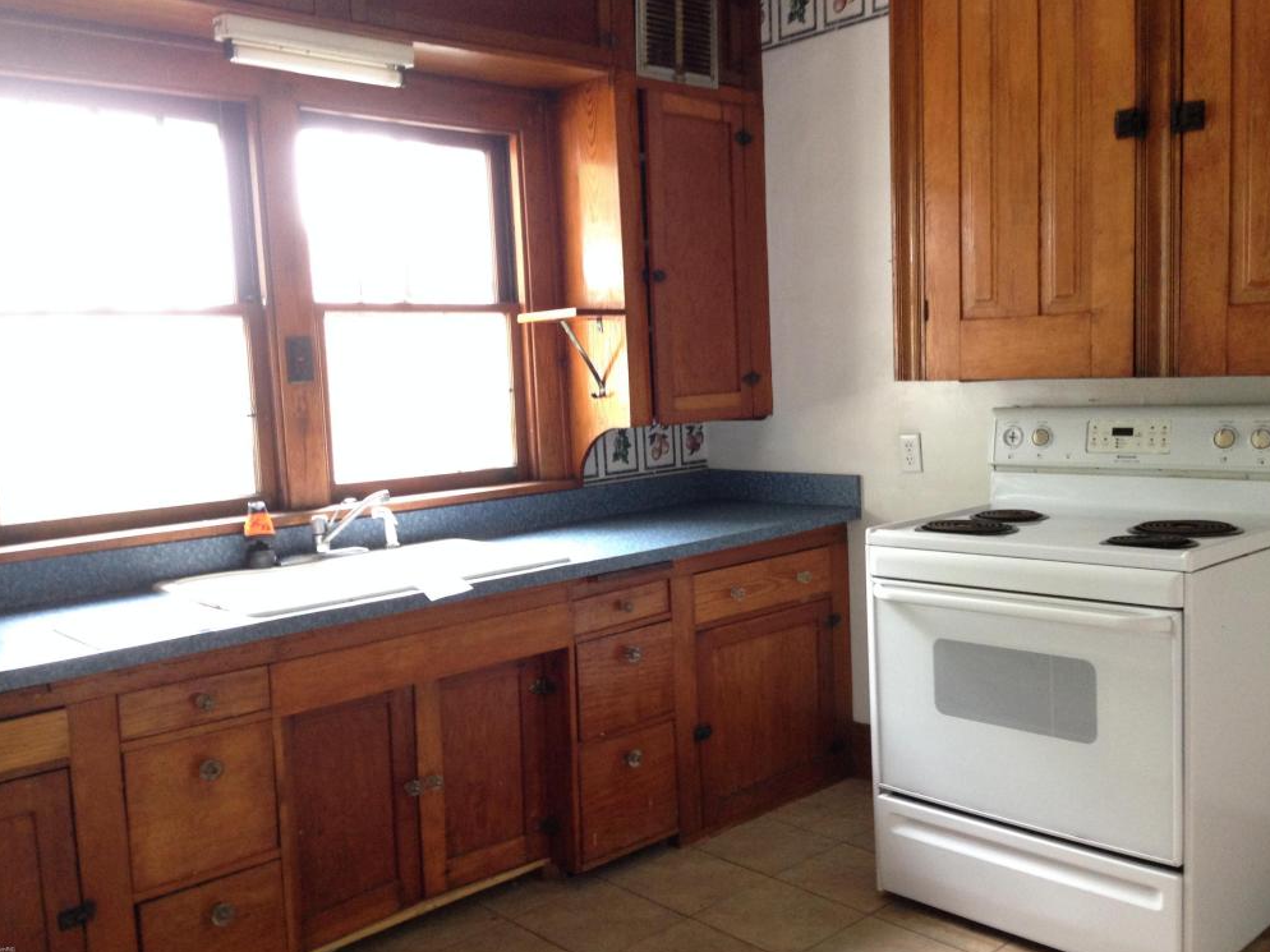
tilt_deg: -8.0
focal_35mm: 34
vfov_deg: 41.8
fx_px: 1247
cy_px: 489
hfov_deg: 54.0
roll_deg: +4.5
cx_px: 629
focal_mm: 4.12
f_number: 2.4
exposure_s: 1/20
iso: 160
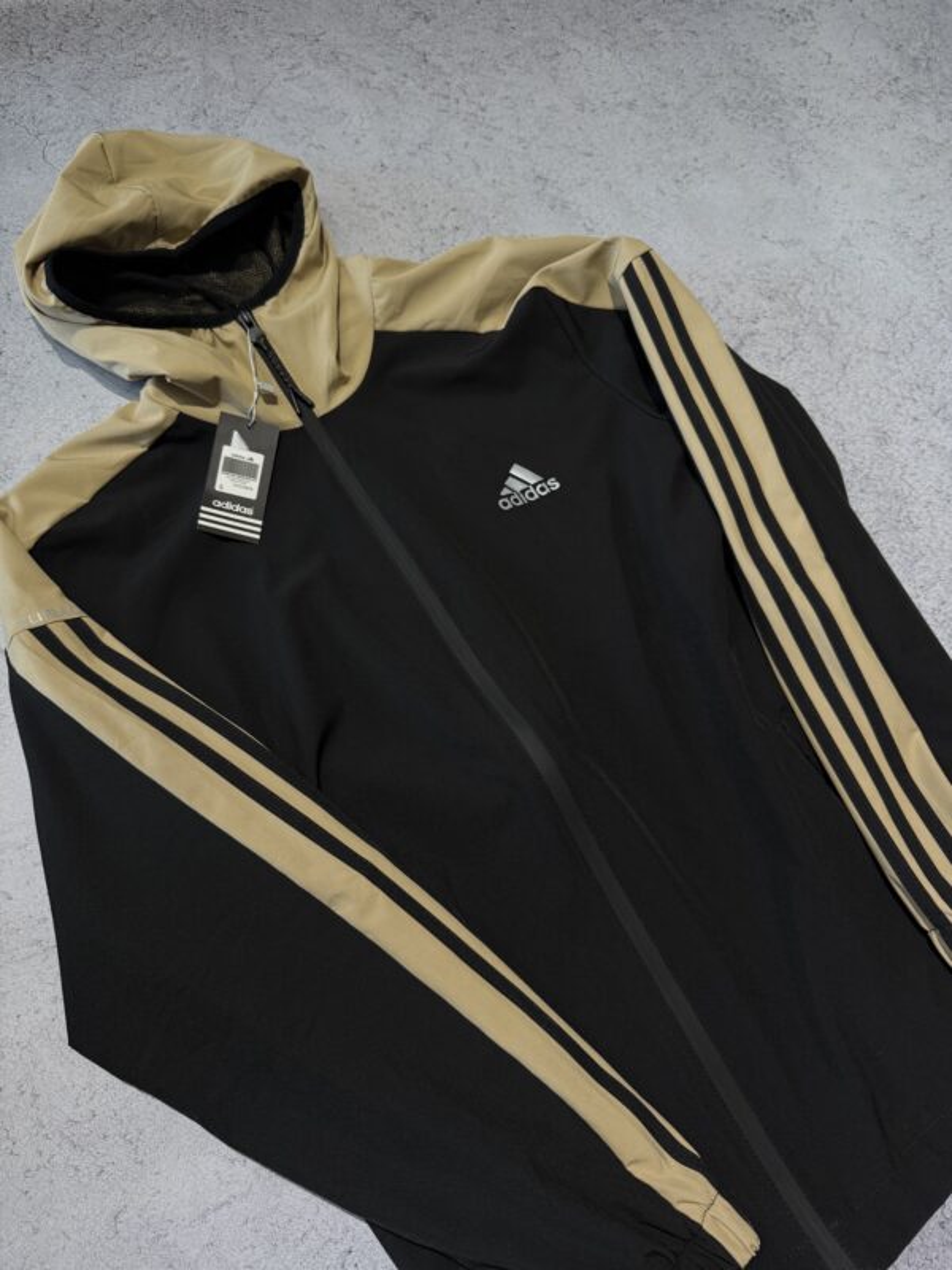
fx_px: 880
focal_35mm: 24
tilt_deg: -67.9
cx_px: 476
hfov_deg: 56.8
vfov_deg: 71.6
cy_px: 635
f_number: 1.78
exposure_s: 1/100
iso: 160
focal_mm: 6.76
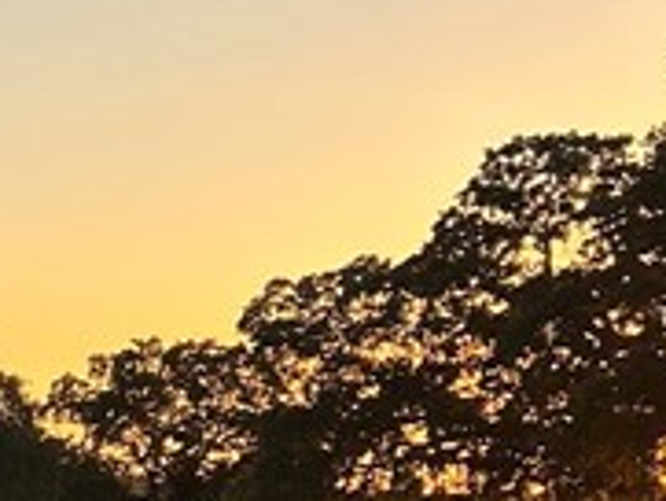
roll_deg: -2.4
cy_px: 564
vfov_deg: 10.0
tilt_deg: -2.2
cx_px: -666
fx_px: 2830
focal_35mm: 147
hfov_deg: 12.0
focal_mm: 5.7
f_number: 1.5
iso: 50
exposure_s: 1/1000
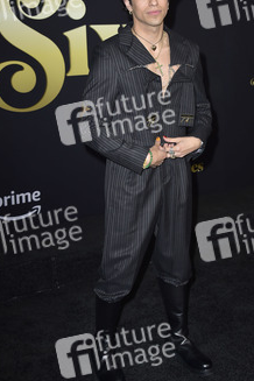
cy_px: 176
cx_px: 150
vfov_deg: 36.2
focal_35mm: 55
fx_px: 582
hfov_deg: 24.6
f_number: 6.3
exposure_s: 1/250
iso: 400
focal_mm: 45
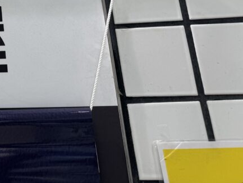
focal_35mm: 71
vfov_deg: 18.5
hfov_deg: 23.8
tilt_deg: +25.1
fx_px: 499
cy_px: -87
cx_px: -80
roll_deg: -0.6
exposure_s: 1/100
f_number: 1.78
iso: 64
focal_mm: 6.76
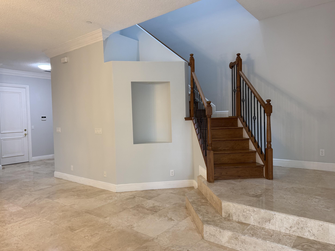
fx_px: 242
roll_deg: +1.4
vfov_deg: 54.9
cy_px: 127
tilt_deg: -2.1
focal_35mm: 25
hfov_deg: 69.4
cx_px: 170
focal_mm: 6.76
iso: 200
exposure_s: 1/60
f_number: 1.78
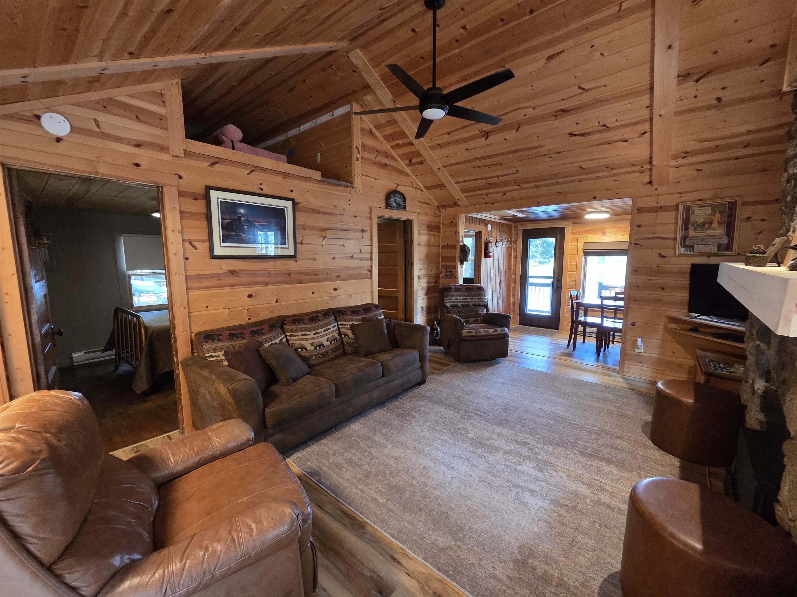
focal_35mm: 13
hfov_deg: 106.2
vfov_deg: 89.9
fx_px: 299
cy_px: 298
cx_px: 398
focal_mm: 2.2
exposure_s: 1/60
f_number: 2.2
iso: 1000
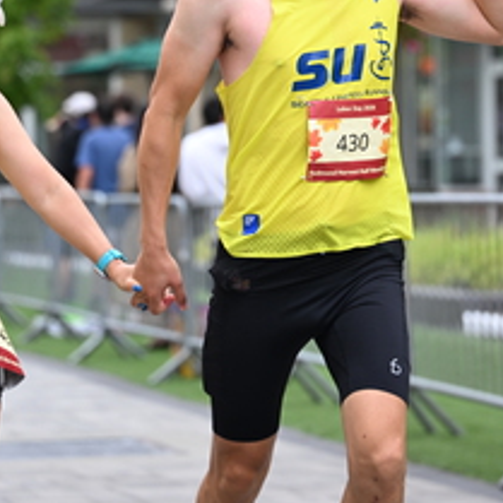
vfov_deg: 9.0
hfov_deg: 9.0
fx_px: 3206
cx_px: 274
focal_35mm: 195
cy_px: 100
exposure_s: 1/2000
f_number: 2.8
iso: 640
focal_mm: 87
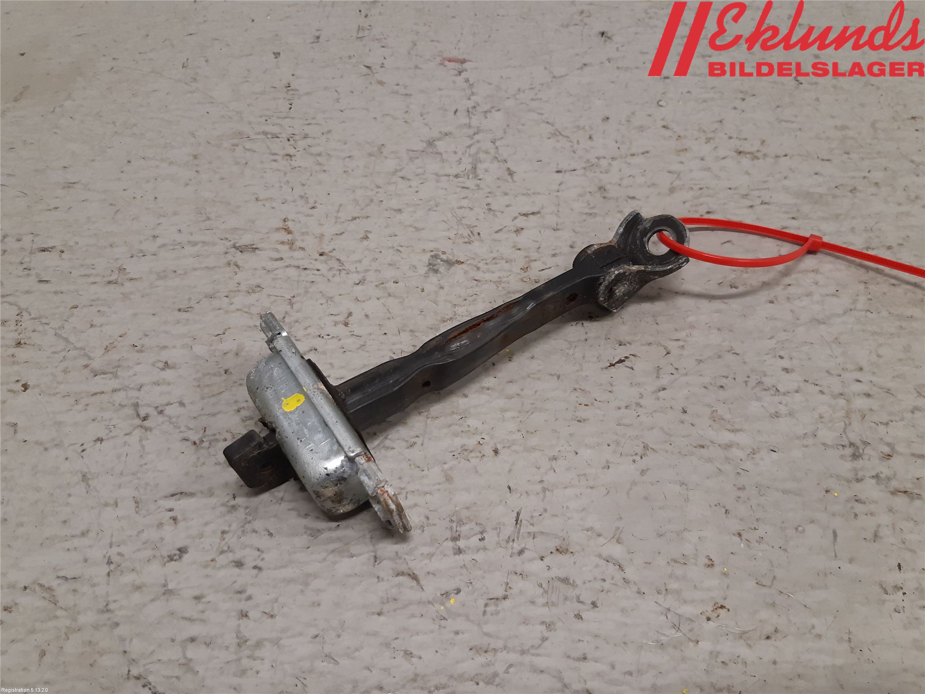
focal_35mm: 26
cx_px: 462
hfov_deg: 67.3
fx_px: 695
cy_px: 347
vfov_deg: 53.1
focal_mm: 3.93
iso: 100
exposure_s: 1/50
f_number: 1.7
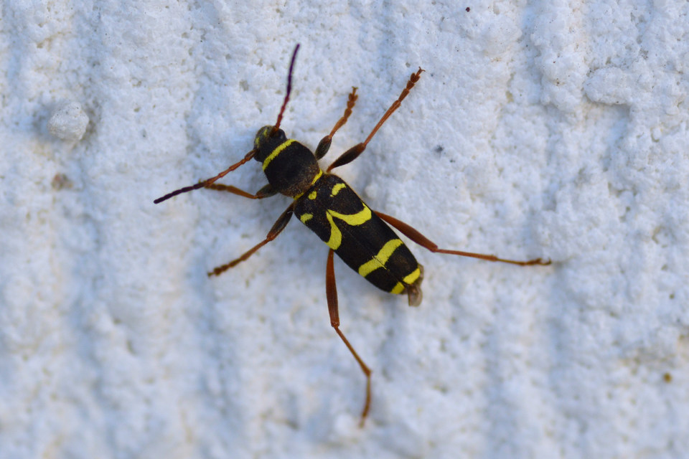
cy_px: 230
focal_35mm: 150
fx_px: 2871
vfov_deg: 9.1
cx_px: 344
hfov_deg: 13.7
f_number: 9
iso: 400
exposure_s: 1/500
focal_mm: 100
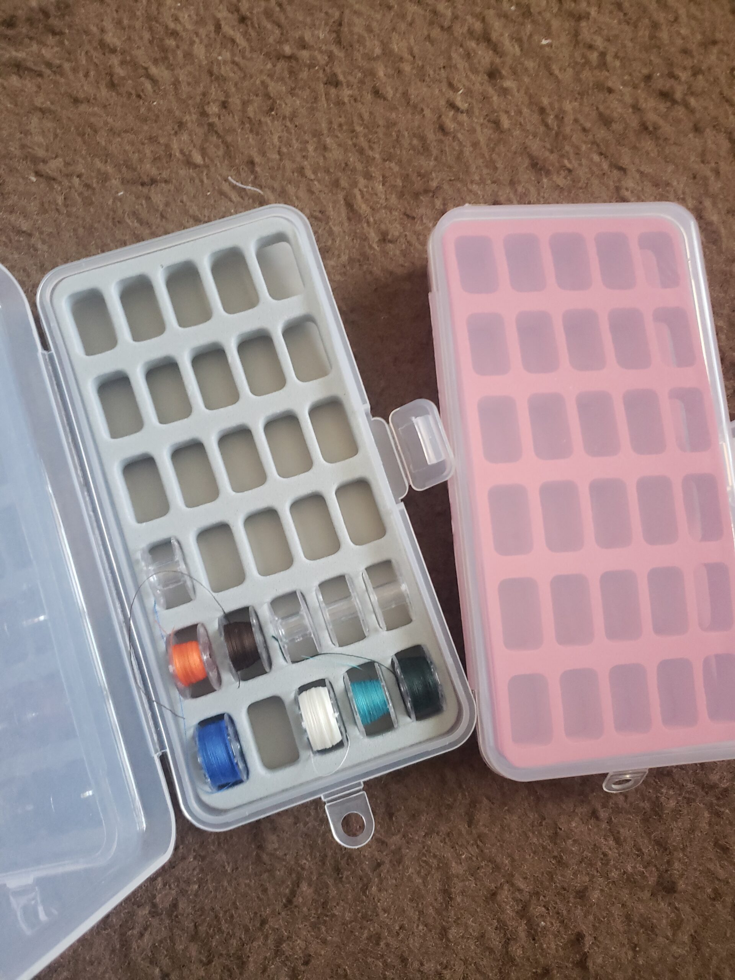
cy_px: 490
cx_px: 368
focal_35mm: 26
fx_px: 736
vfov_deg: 67.3
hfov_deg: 53.1
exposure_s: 1/30
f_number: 1.5
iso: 322
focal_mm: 4.3
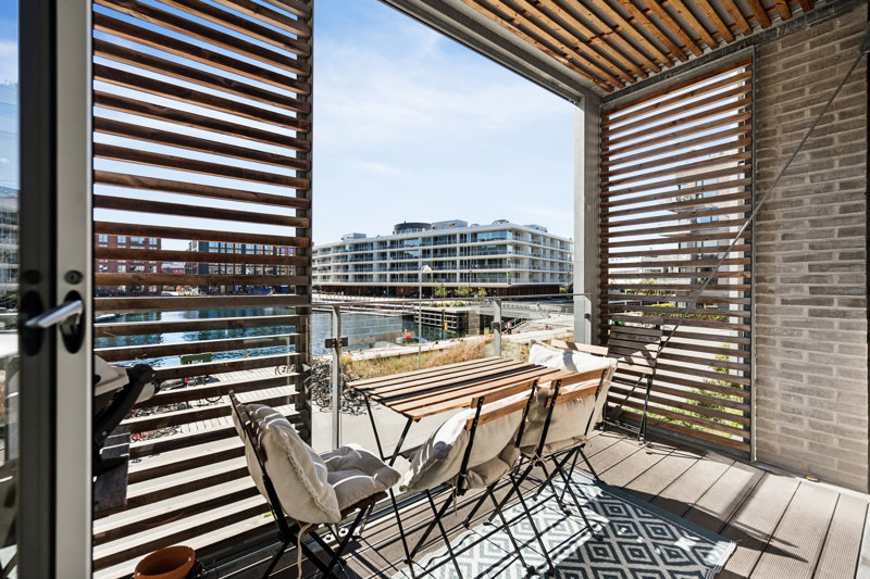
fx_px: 362
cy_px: 290
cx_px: 435
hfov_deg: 100.4
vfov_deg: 77.3
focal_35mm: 15
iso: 400
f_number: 4
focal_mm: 15
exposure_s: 1/1600
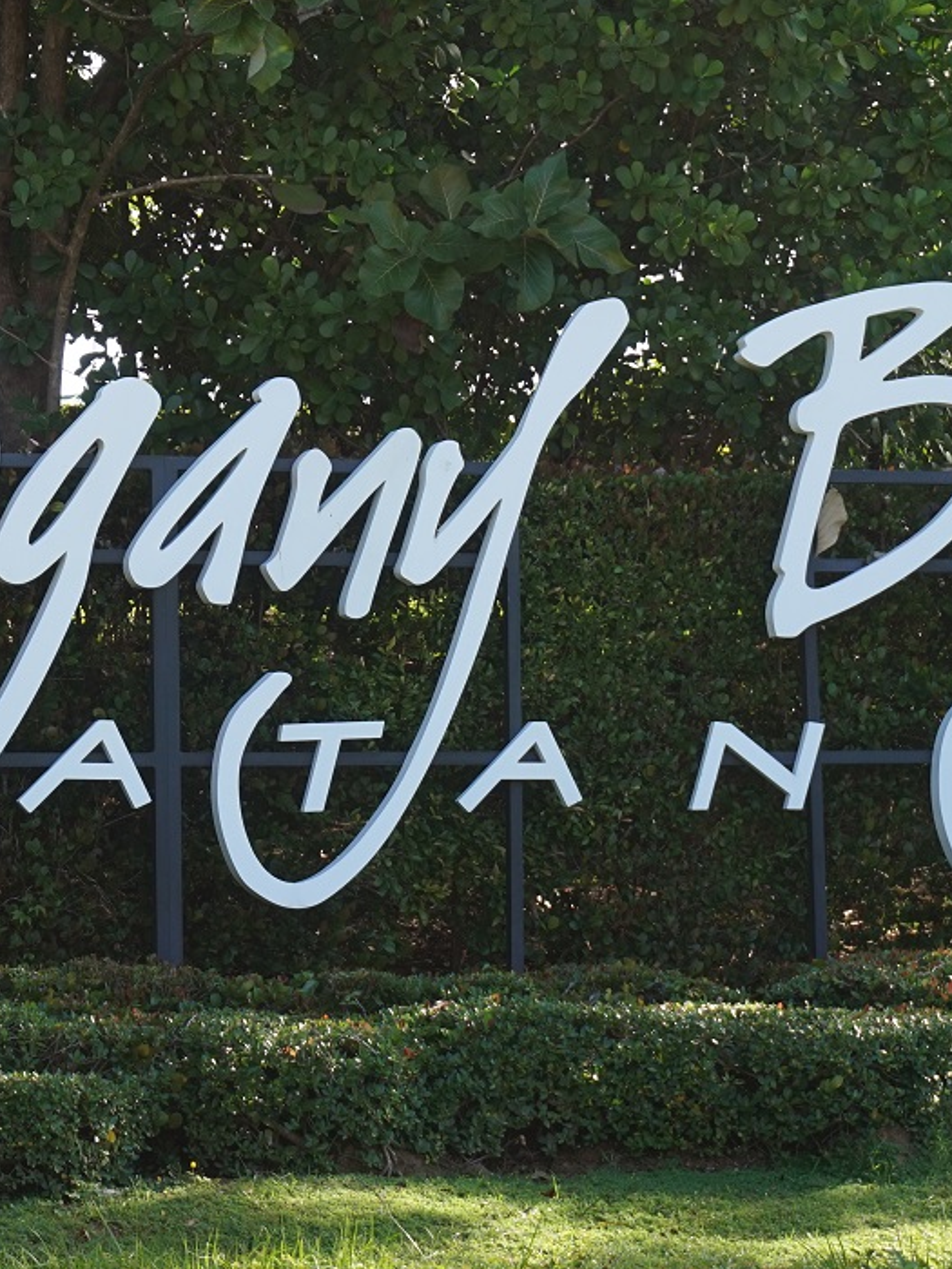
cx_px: 219
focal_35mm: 132
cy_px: 634
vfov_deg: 14.9
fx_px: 4838
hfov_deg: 11.2
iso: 100
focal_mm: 47
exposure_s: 1/80
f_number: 7.1
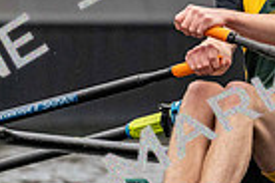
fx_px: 12886
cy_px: -9
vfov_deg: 0.8
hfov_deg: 1.2
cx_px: 381
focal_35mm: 1687
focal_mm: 400
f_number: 4.5
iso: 3200
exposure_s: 1/2000
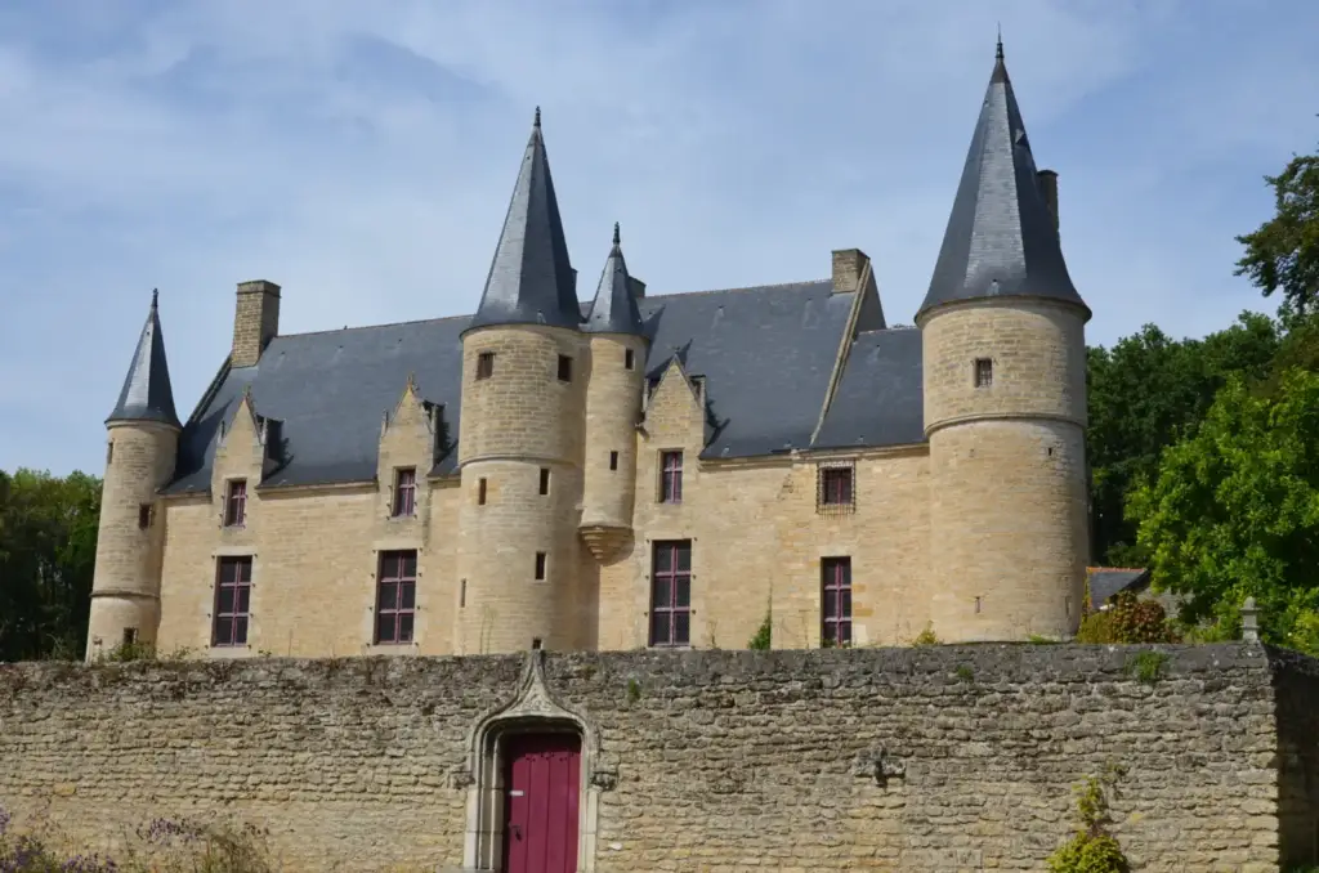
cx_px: 660
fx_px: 1919
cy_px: 436
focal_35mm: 52
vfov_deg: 25.6
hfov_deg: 37.9
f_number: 9
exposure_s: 1/320
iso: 100
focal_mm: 35
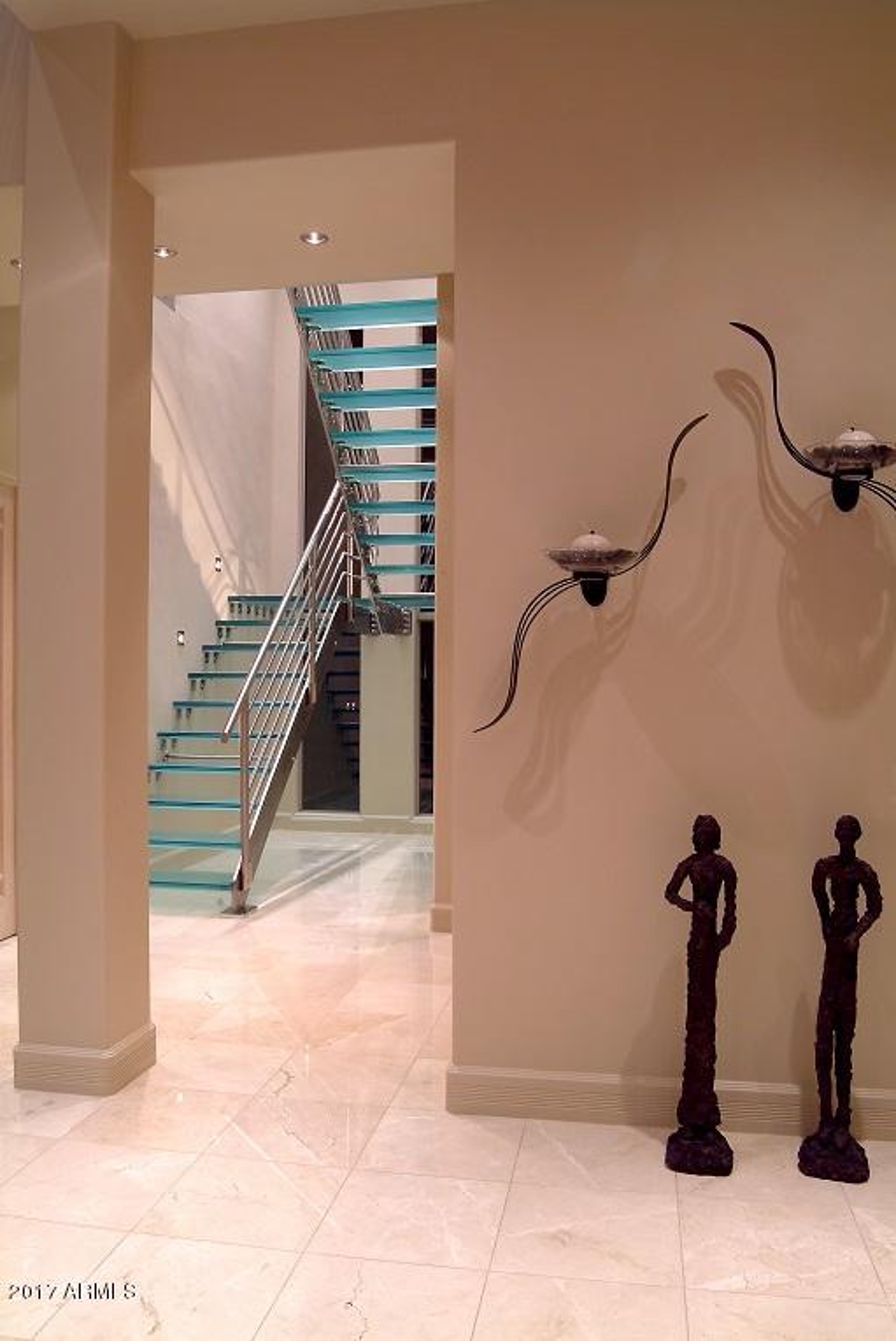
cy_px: 670
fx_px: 1007
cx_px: 448
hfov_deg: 48.0
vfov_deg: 67.4
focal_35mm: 27
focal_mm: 18
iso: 100
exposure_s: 3
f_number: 11
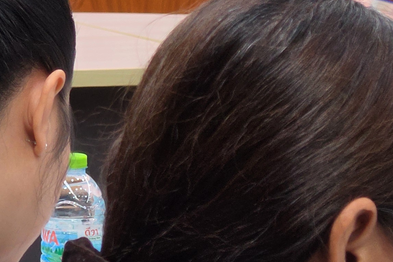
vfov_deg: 3.3
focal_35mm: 418
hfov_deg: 4.9
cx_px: -198
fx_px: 4562
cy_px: -208
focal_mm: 18.6
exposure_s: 1/100
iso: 320
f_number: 2.9
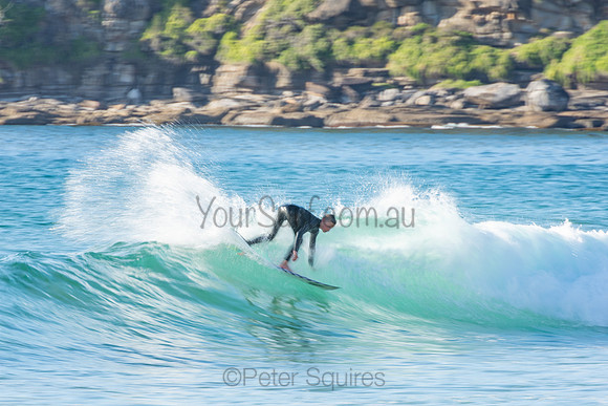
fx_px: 10135
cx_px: 304
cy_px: 203
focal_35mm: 600
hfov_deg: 3.4
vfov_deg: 2.3
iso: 100
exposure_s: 1/30
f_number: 16
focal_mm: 400
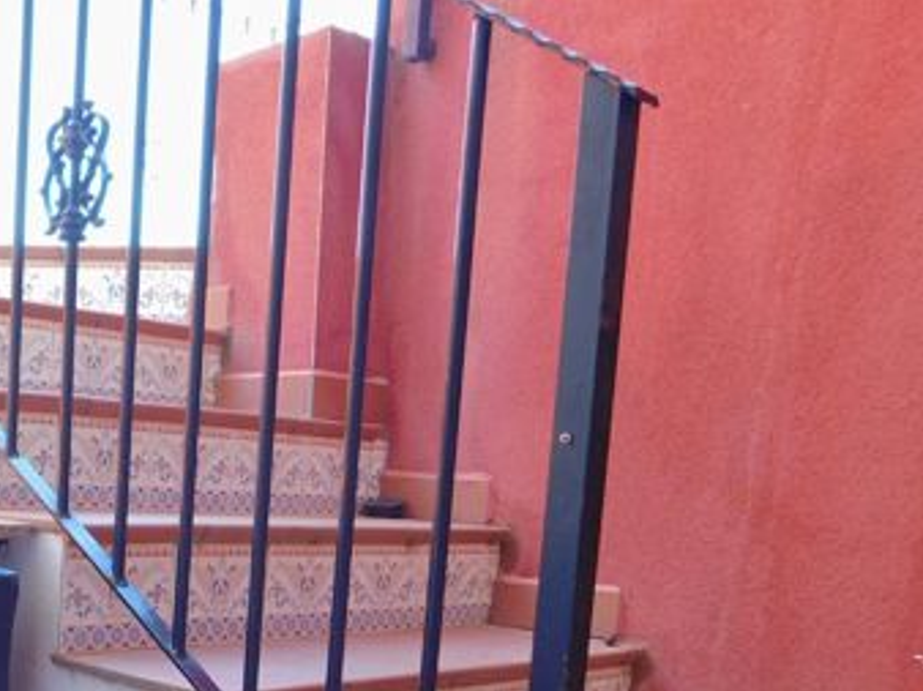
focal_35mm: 48
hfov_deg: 36.6
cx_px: 53
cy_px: 672
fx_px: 1279
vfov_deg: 28.6
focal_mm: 4
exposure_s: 1/40
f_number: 3
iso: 125
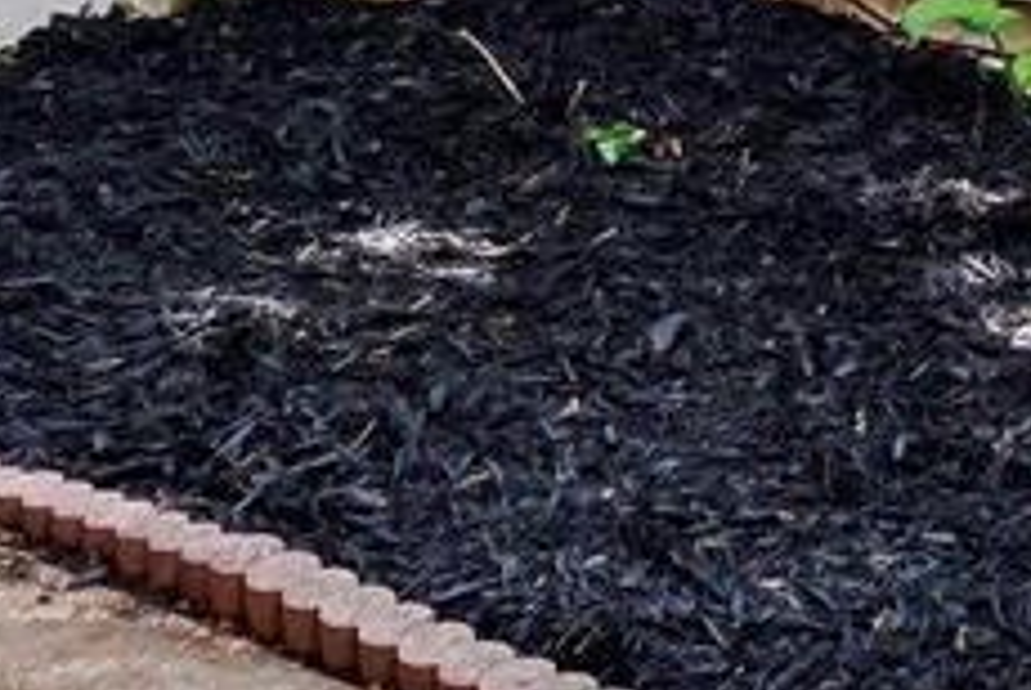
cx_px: 1685
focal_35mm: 100
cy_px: -625
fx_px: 2868
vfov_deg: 12.3
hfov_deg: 17.6
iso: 100
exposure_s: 1/60
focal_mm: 16
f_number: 4
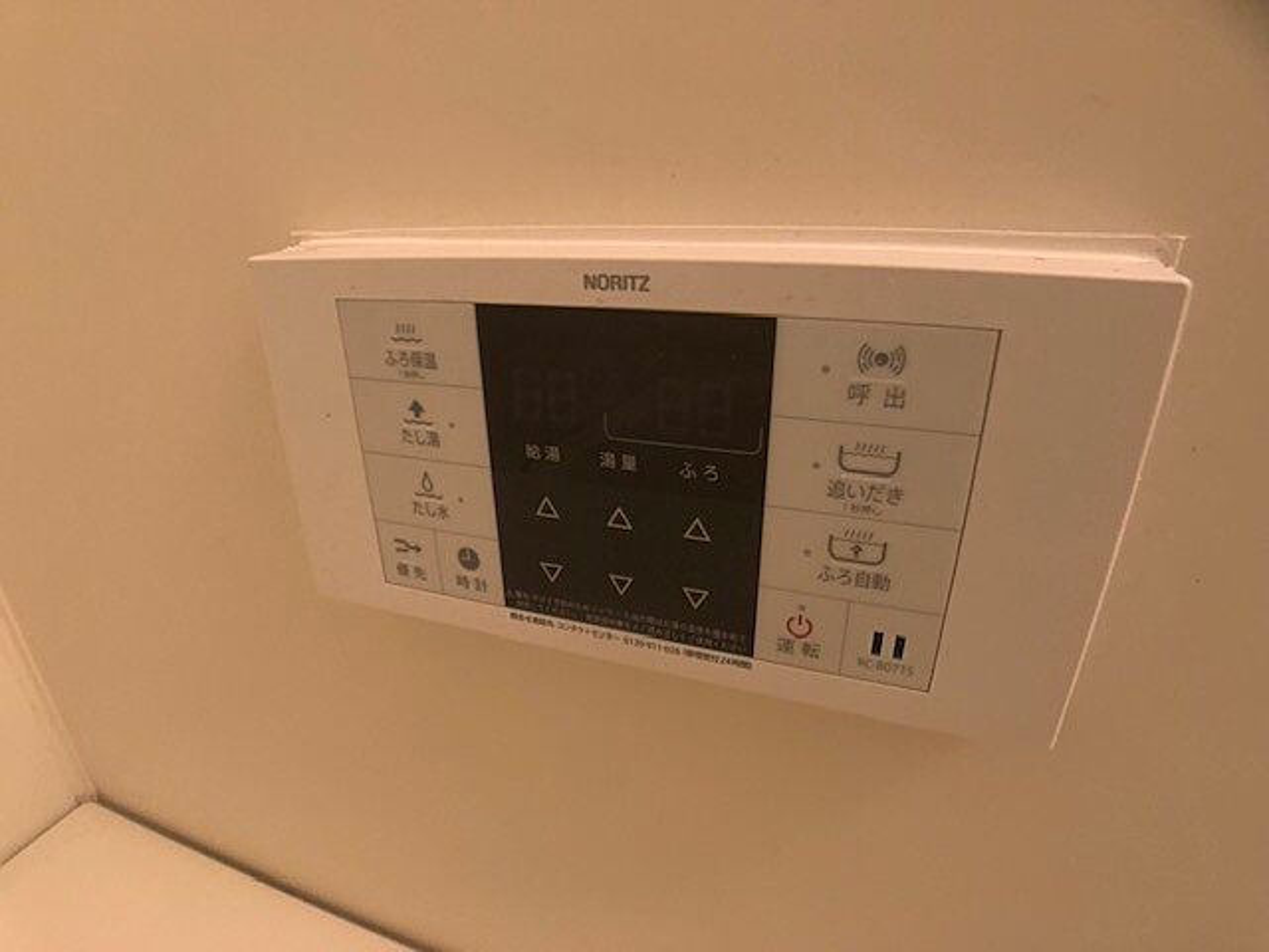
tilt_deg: -26.7
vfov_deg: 49.7
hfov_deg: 63.4
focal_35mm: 28
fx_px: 1026
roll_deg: +0.8
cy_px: 476
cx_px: 634
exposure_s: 1/15
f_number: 1.8
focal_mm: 4
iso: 64
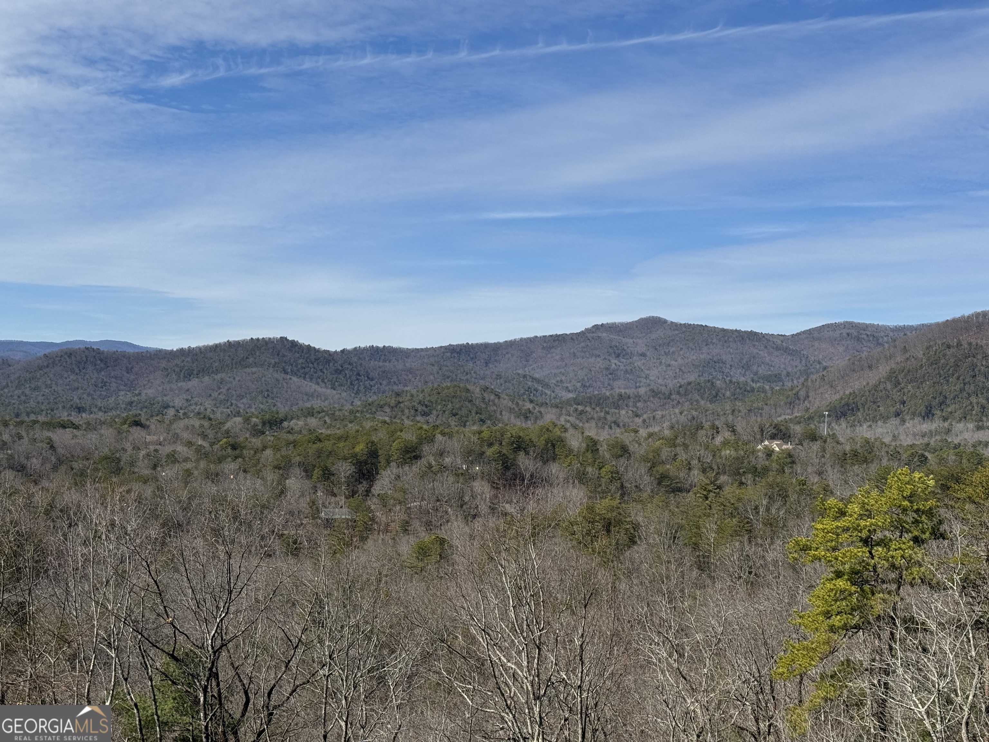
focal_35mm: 48
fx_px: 1371
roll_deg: -1.7
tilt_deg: +1.1
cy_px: 371
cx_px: 494
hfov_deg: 39.7
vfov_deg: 30.3
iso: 64
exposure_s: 1/6410
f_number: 1.78
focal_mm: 6.76
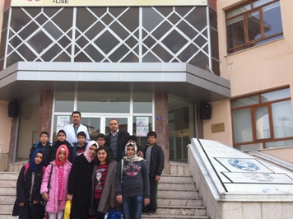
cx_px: 114
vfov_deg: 32.8
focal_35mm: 44
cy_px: 112
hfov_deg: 42.7
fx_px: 372
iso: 80
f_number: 2.8
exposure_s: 1/479
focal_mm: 3.85
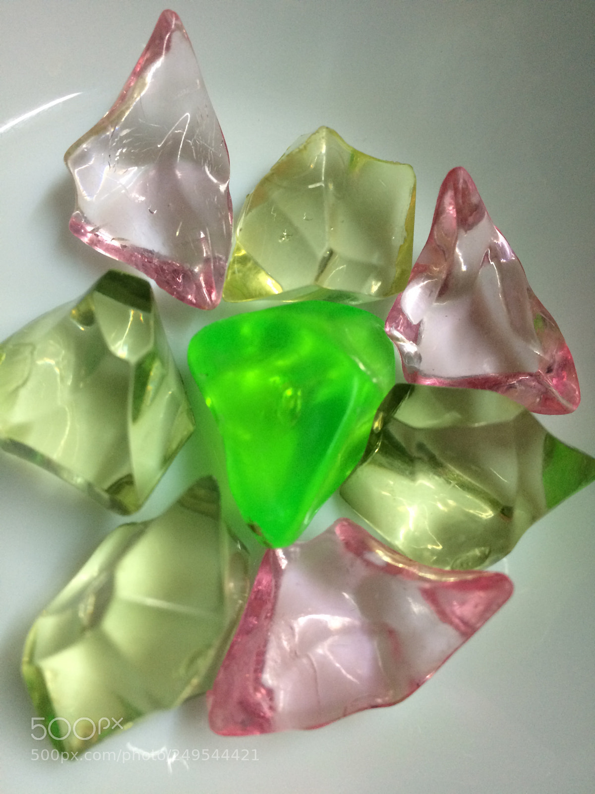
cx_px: 298
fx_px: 665
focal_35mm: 29
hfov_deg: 48.2
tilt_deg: -64.1
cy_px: 397
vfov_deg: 61.7
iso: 100
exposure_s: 1/30
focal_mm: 4.15
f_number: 2.2
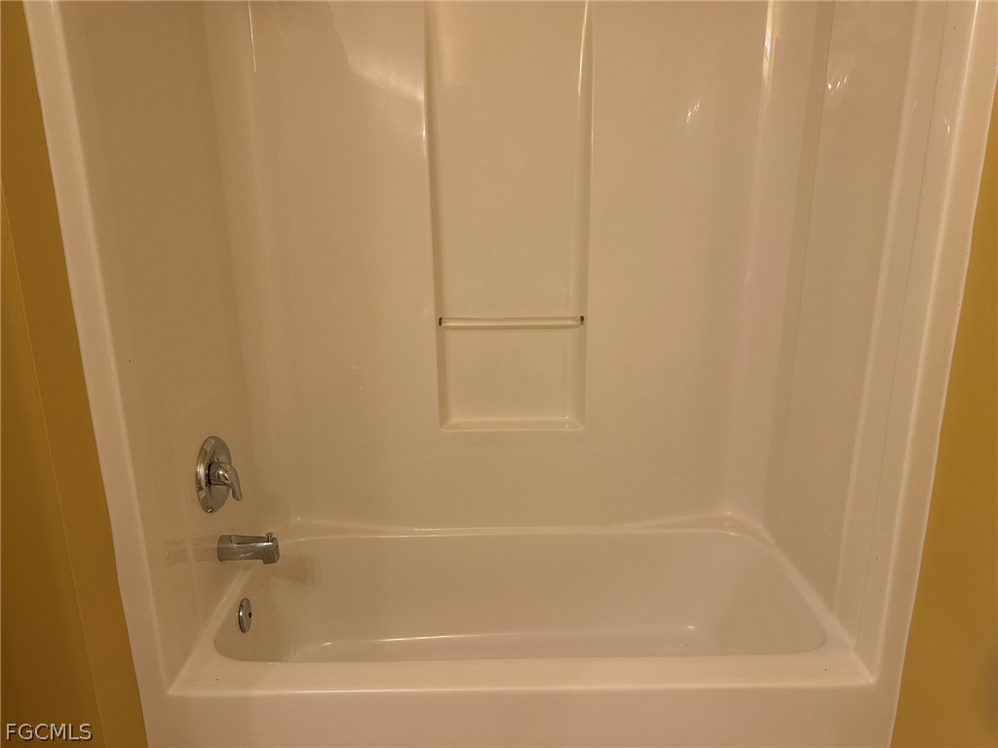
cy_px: 374
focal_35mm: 24
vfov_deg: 56.8
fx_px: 692
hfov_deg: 71.6
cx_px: 499
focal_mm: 6.86
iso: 160
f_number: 1.78
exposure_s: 1/60
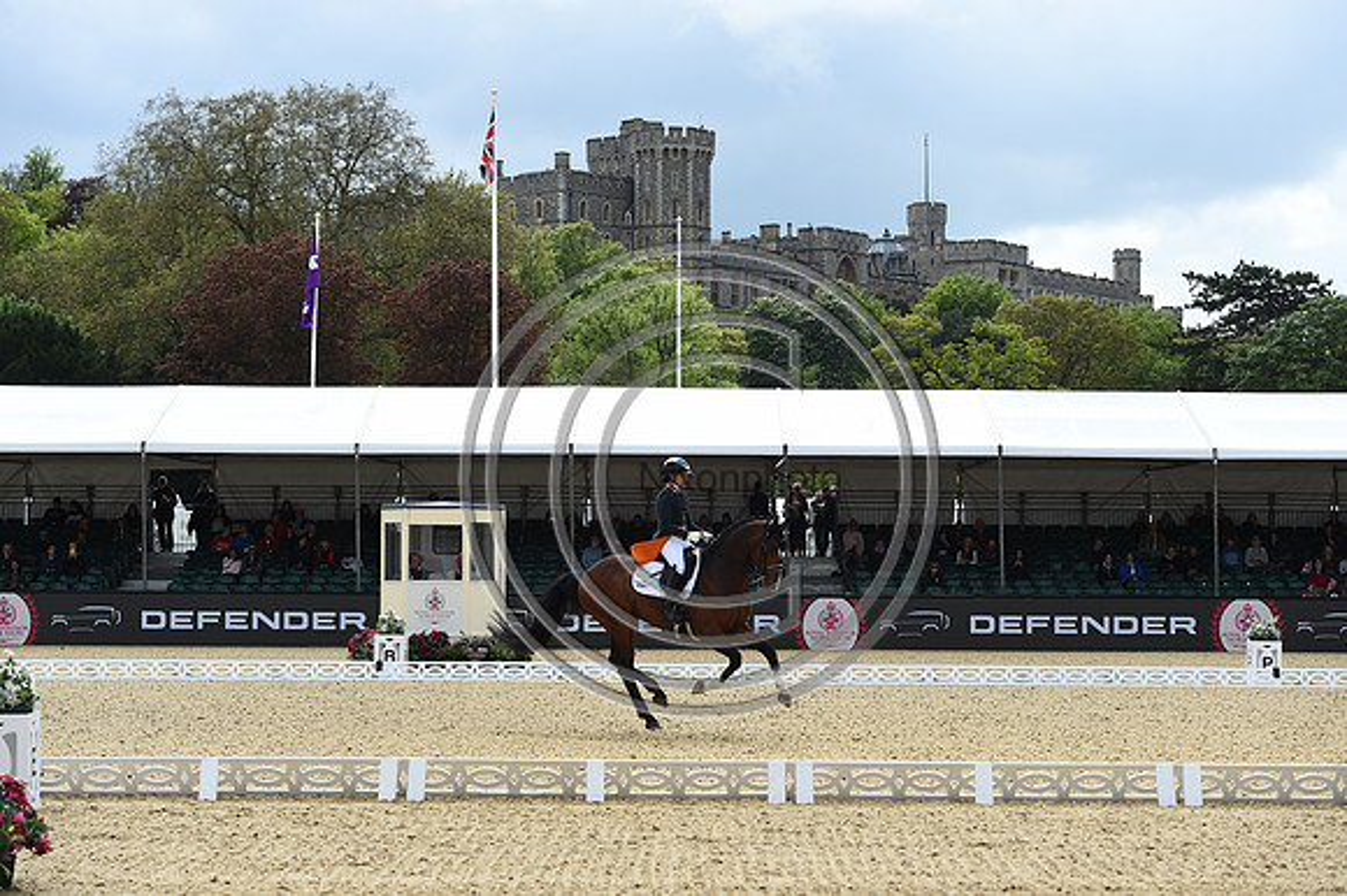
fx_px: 2992
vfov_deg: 17.0
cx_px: 674
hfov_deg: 25.4
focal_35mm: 80
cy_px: 448
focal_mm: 80
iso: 220
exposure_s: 1/1250
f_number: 5
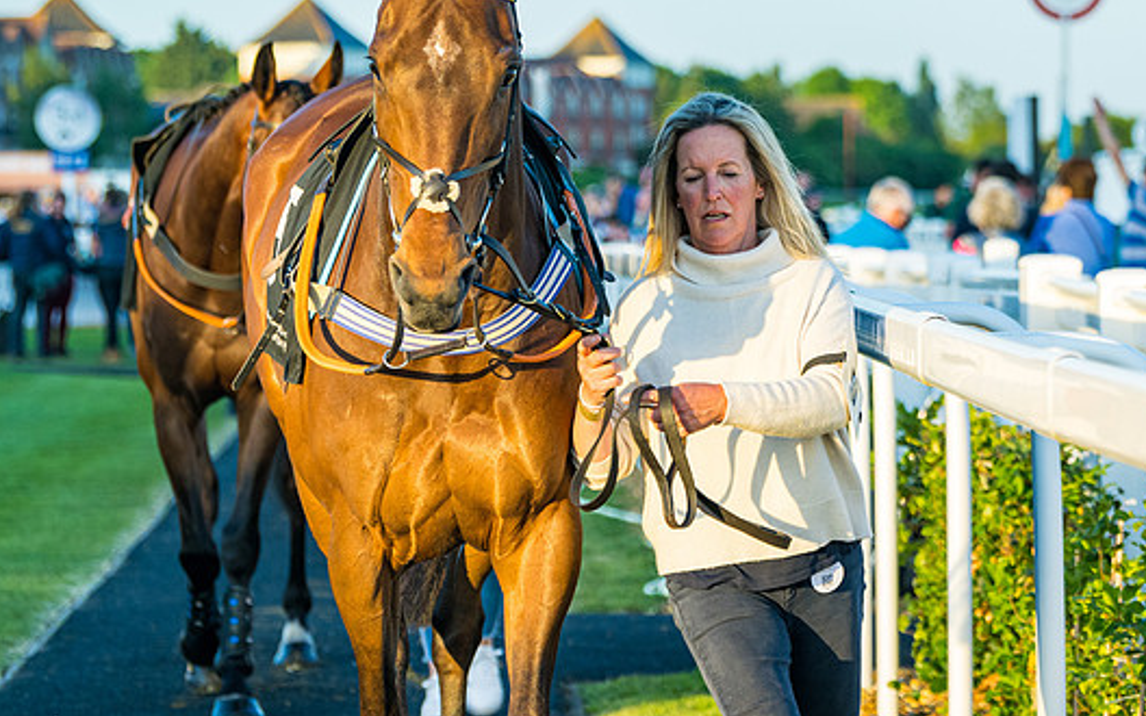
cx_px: 961
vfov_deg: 7.0
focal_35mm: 187
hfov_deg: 11.2
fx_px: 5840
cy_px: 363
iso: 400
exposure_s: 1/640
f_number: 4
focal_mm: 105
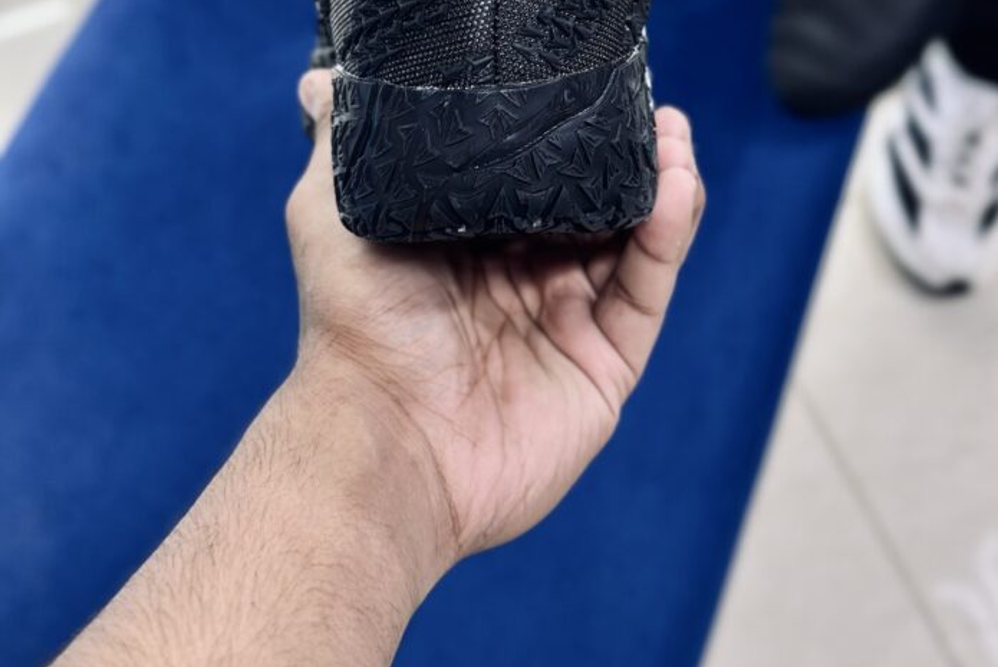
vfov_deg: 19.8
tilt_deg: -55.1
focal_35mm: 67
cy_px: 19
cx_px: 501
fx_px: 1858
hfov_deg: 30.1
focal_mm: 6.86
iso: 125
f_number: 1.78
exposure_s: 1/100
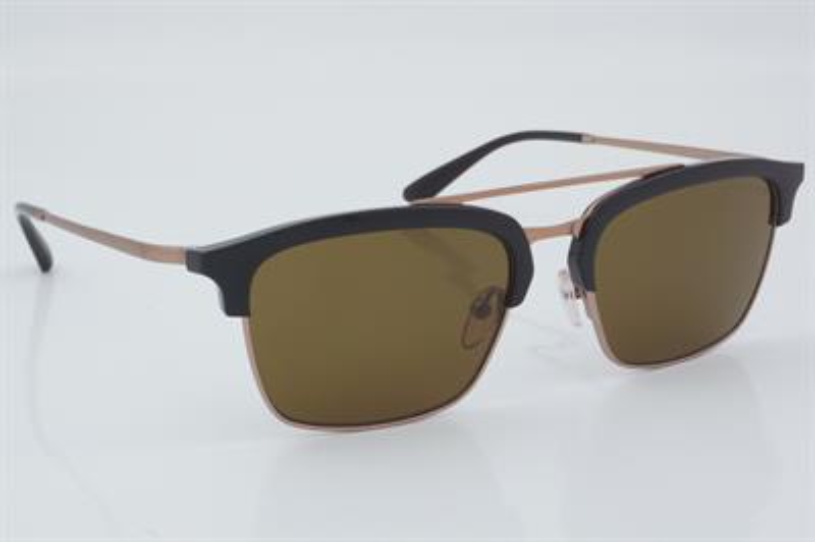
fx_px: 1696
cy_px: 271
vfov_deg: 18.2
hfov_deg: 27.0
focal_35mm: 75
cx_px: 408
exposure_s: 1/4
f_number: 32
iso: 100
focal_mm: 50
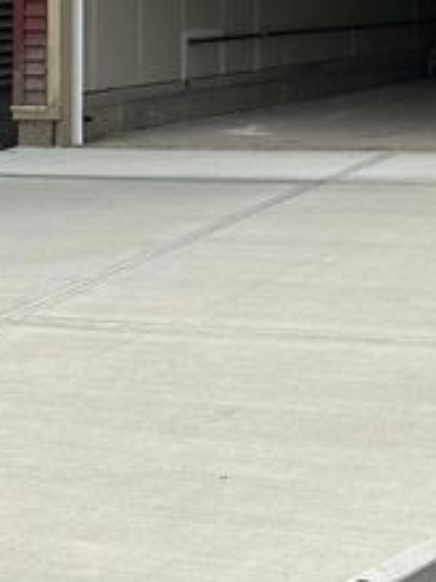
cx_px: 616
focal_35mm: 93
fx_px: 1562
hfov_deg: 15.0
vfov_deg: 20.0
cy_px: -78
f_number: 1.78
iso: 80
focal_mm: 6.86
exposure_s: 1/2028
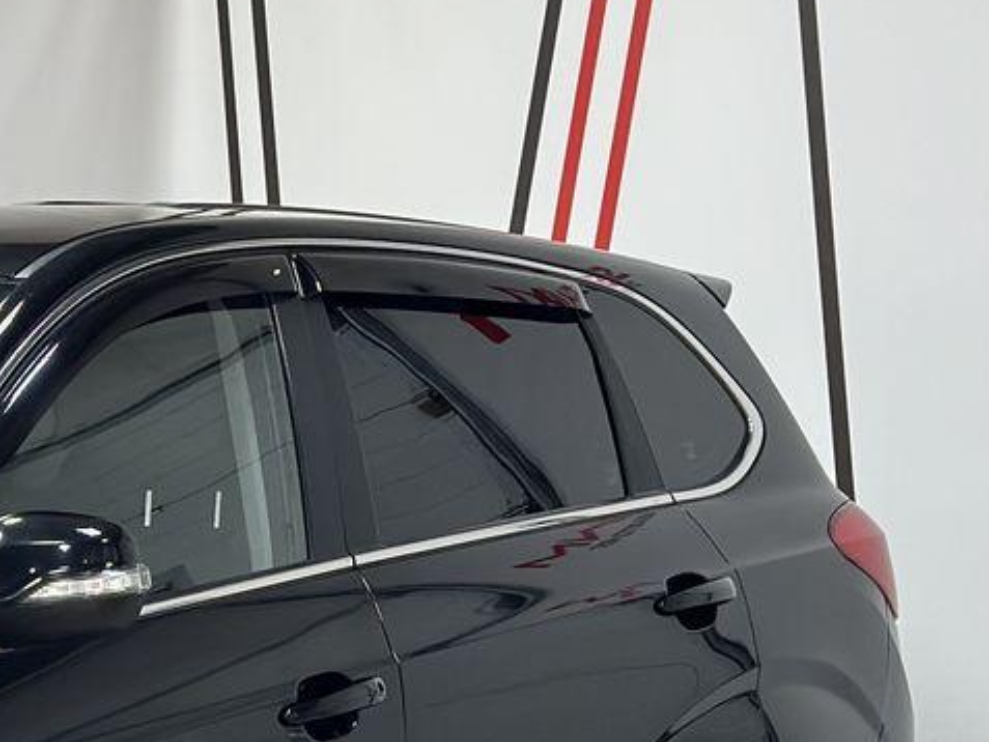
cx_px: -348
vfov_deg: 10.1
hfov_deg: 13.1
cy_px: 858
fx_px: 4144
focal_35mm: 145
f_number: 1.78
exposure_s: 1/100
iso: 100
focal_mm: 6.86
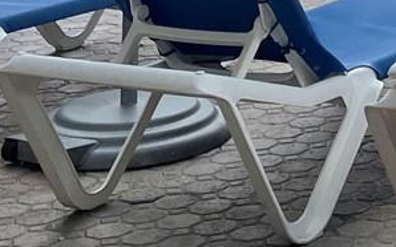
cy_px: -422
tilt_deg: +2.7
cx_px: 710
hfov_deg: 12.8
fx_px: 1597
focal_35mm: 148
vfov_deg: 7.9
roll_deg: +0.8
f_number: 1.6
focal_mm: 4.2
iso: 32
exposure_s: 1/1182
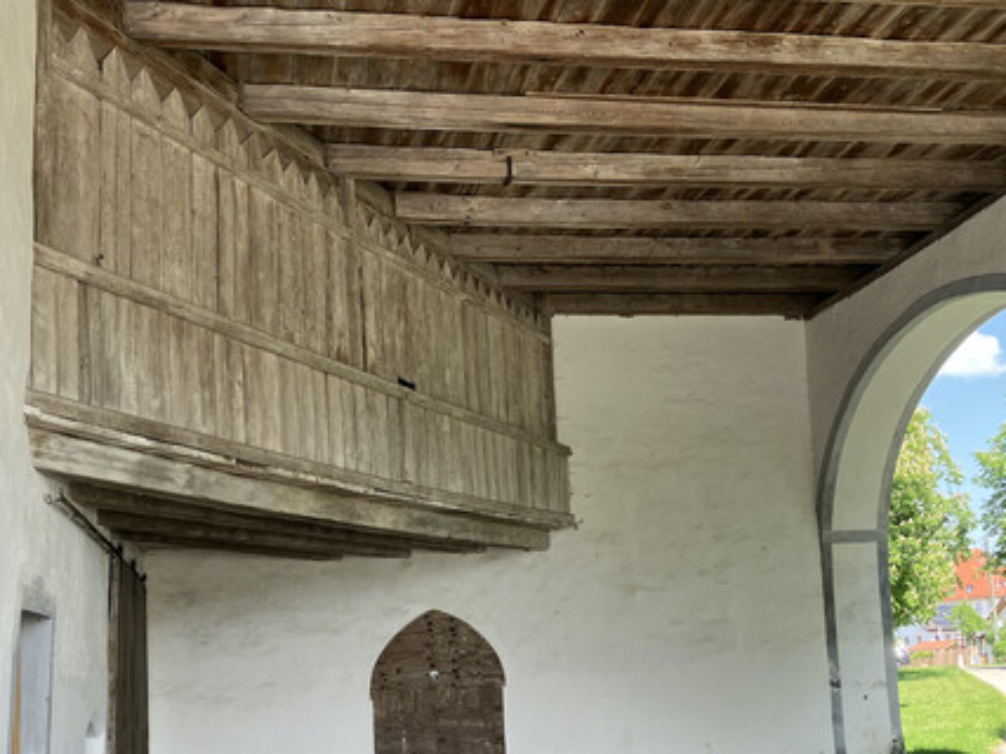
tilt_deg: +7.7
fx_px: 1220
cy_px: 509
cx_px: 551
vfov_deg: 34.0
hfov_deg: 44.7
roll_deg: +2.6
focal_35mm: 42
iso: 32
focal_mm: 3.99
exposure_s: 1/207
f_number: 1.8
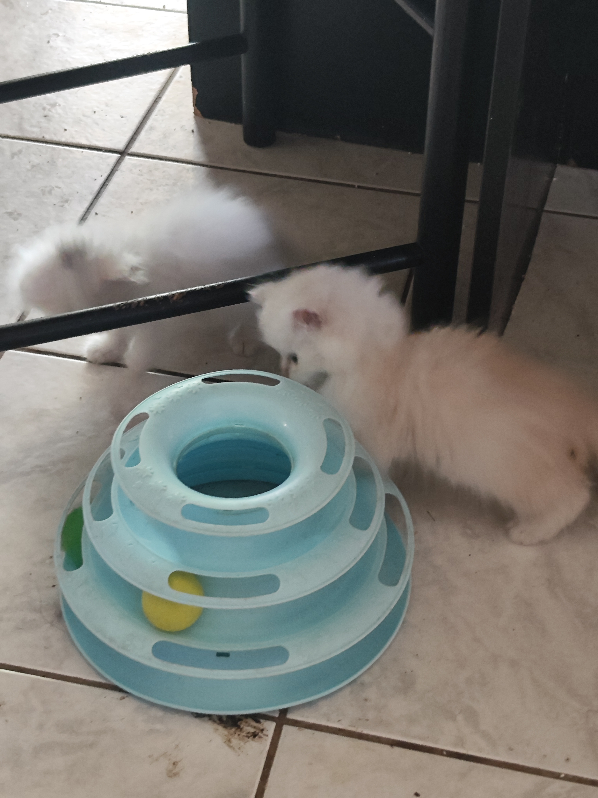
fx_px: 530
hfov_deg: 58.9
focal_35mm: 23
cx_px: 299
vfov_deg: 73.9
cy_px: 399
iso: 1858
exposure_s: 1/25
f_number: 1.69
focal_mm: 7.01
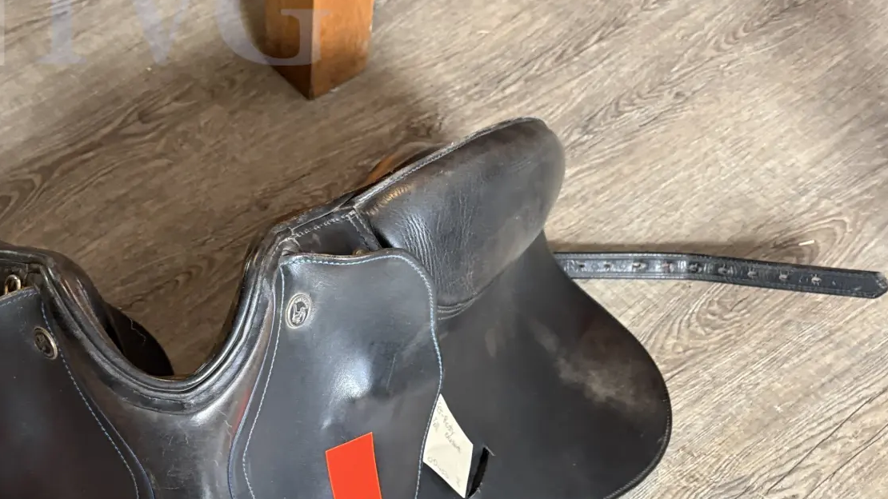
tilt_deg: -60.4
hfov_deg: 40.8
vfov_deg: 24.0
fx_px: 1154
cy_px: 407
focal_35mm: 49
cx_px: 216
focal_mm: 5.96
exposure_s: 1/50
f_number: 1.6
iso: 250
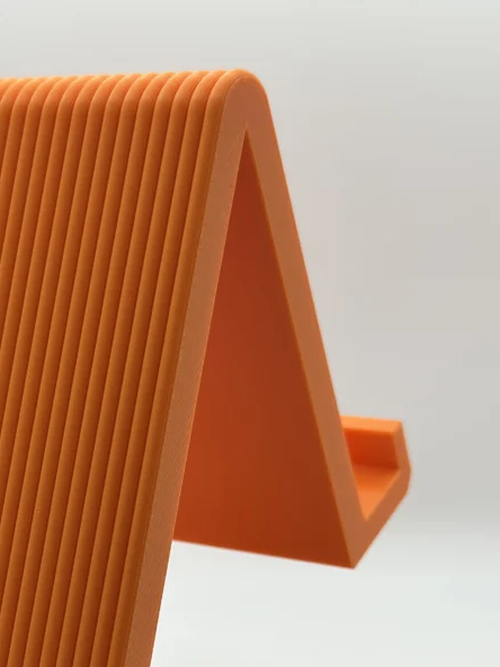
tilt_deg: -14.5
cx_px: 75
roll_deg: +1.1
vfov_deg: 23.2
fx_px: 1598
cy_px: 549
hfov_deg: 17.6
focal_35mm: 83
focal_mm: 6.86
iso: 80
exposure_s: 1/580
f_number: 1.78
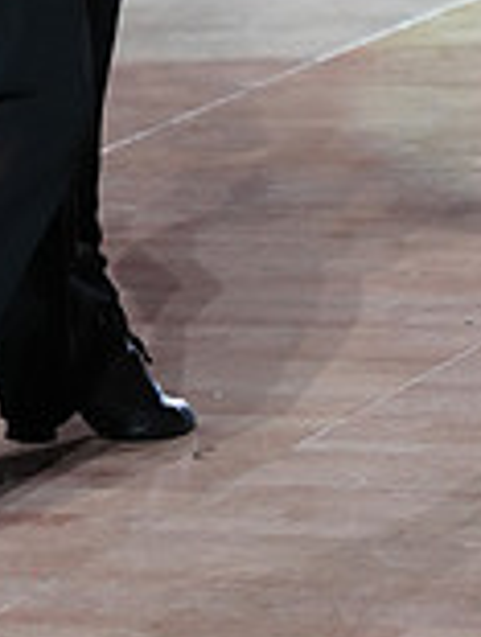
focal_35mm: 377
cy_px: -411
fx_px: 6956
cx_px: 306
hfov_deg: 4.0
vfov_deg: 5.2
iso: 3200
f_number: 4
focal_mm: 105
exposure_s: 1/320
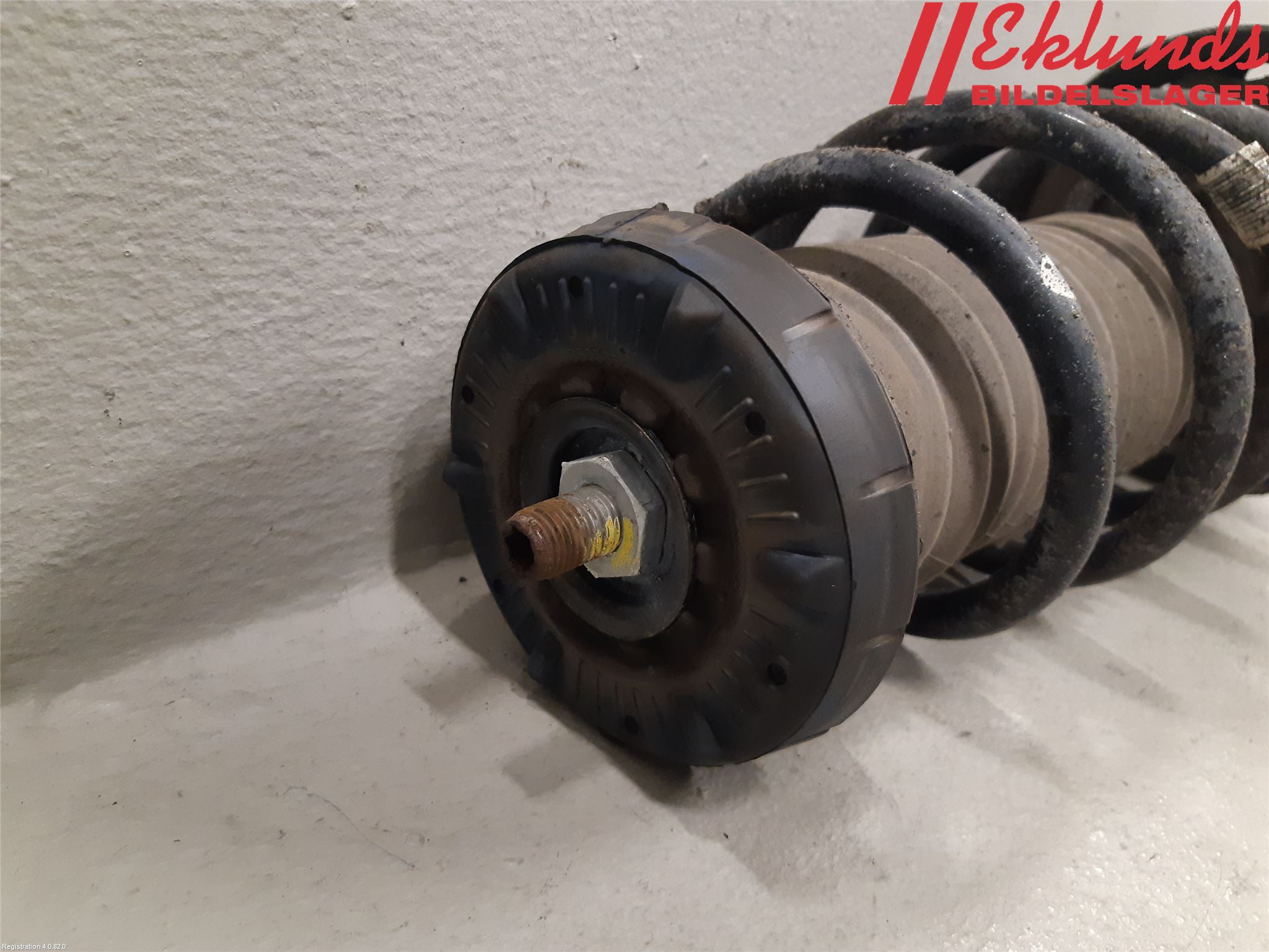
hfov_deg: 67.3
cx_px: 634
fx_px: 953
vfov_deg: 53.1
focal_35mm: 26
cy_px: 476
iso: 250
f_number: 1.7
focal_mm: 3.93
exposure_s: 1/33
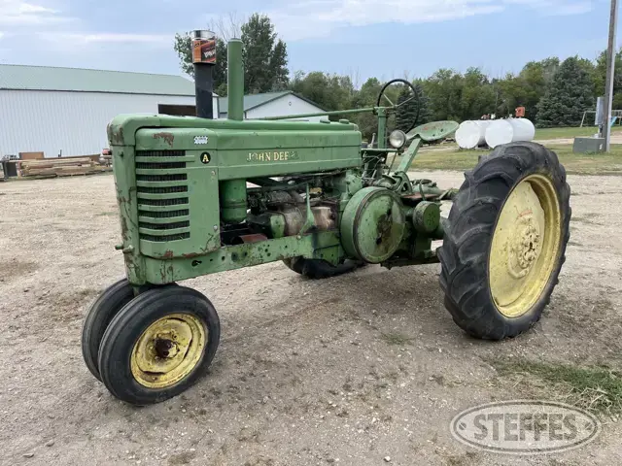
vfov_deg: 53.1
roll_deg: +2.4
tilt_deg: -12.1
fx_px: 467
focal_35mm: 26
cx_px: 311
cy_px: 233
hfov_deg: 67.3
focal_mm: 5.1
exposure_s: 1/1152
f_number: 1.6
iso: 32
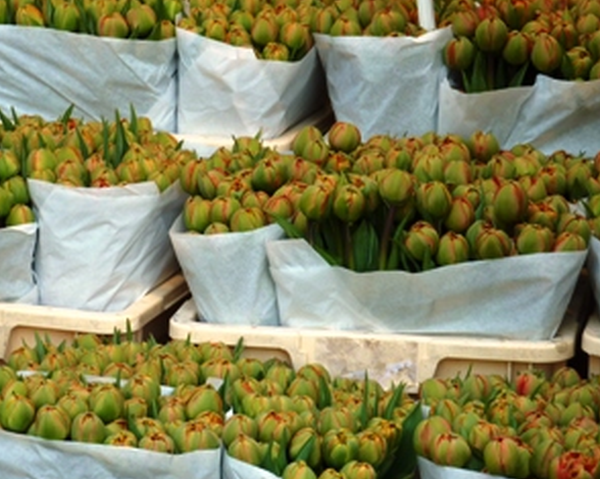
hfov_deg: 11.7
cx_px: 157
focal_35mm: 165
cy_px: 228
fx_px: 2929
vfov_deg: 9.4
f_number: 4.4
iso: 80
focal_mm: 18.2
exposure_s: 1/80
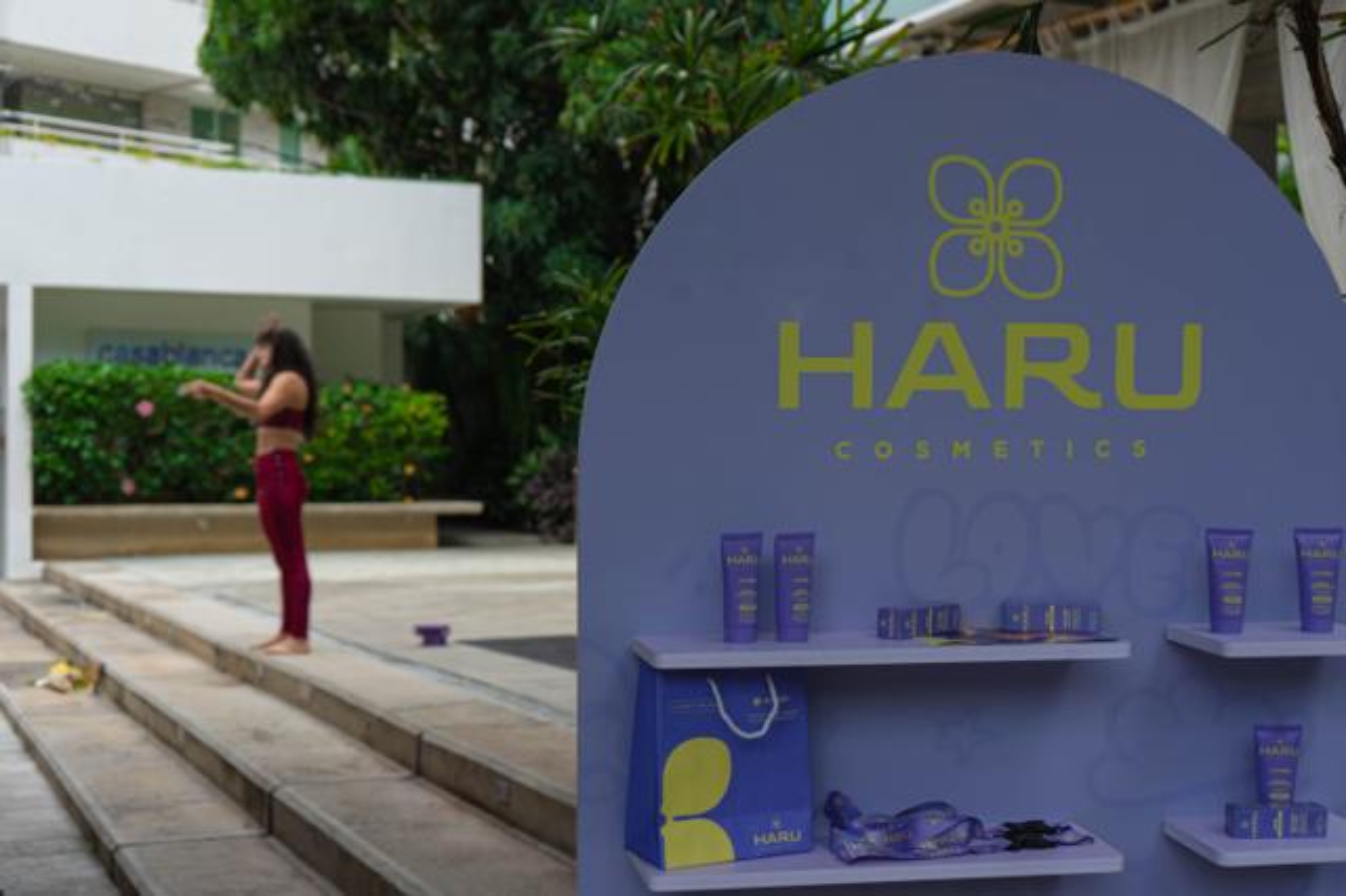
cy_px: 448
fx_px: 1831
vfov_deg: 27.5
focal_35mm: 49
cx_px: 673
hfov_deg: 40.4
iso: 100
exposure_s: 1/160
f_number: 5.6
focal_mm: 49
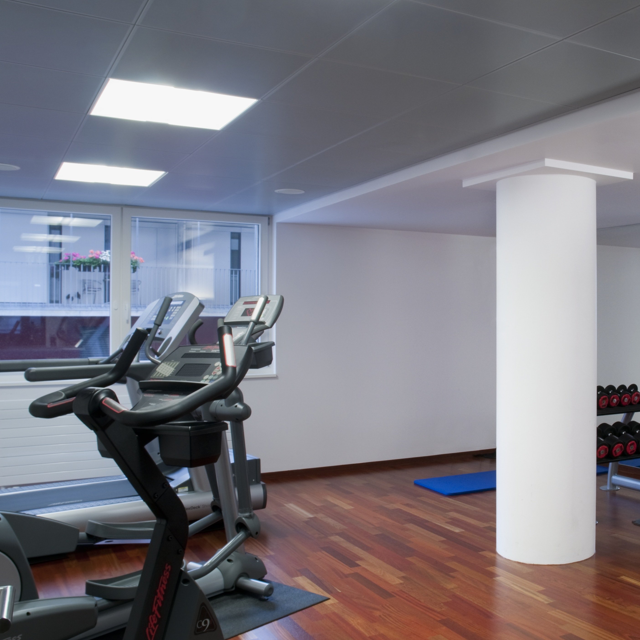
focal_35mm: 35
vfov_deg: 47.2
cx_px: 467
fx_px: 732
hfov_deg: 45.8
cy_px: 321
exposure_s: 1/2
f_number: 11
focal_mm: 18
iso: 200
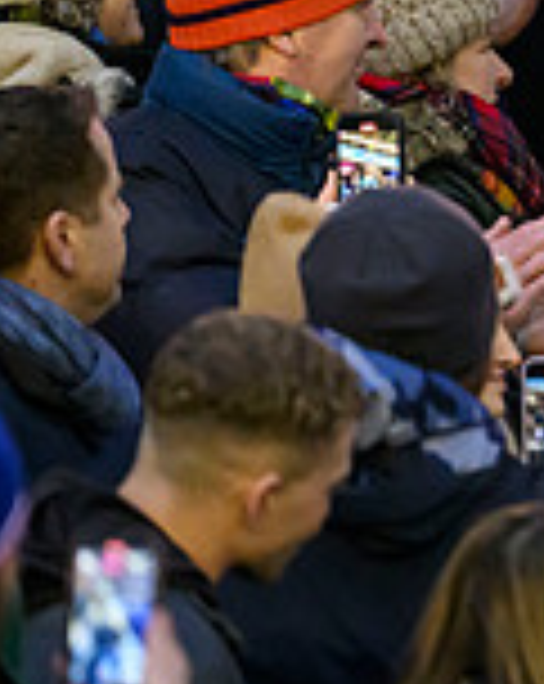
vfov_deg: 1.3
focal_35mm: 1437
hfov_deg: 1.1
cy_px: 70
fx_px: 29008
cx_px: 1299
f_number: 2.8
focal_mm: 400
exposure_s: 1/500
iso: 8000
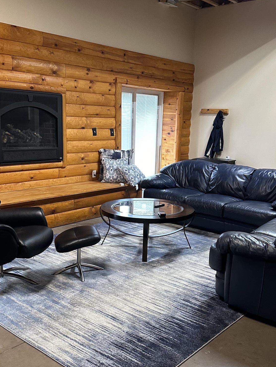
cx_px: 147
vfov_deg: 50.1
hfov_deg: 38.7
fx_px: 393
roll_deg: -2.1
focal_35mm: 37
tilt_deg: -8.8
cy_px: 199
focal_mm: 6.86
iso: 400
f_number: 1.78
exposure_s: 1/60
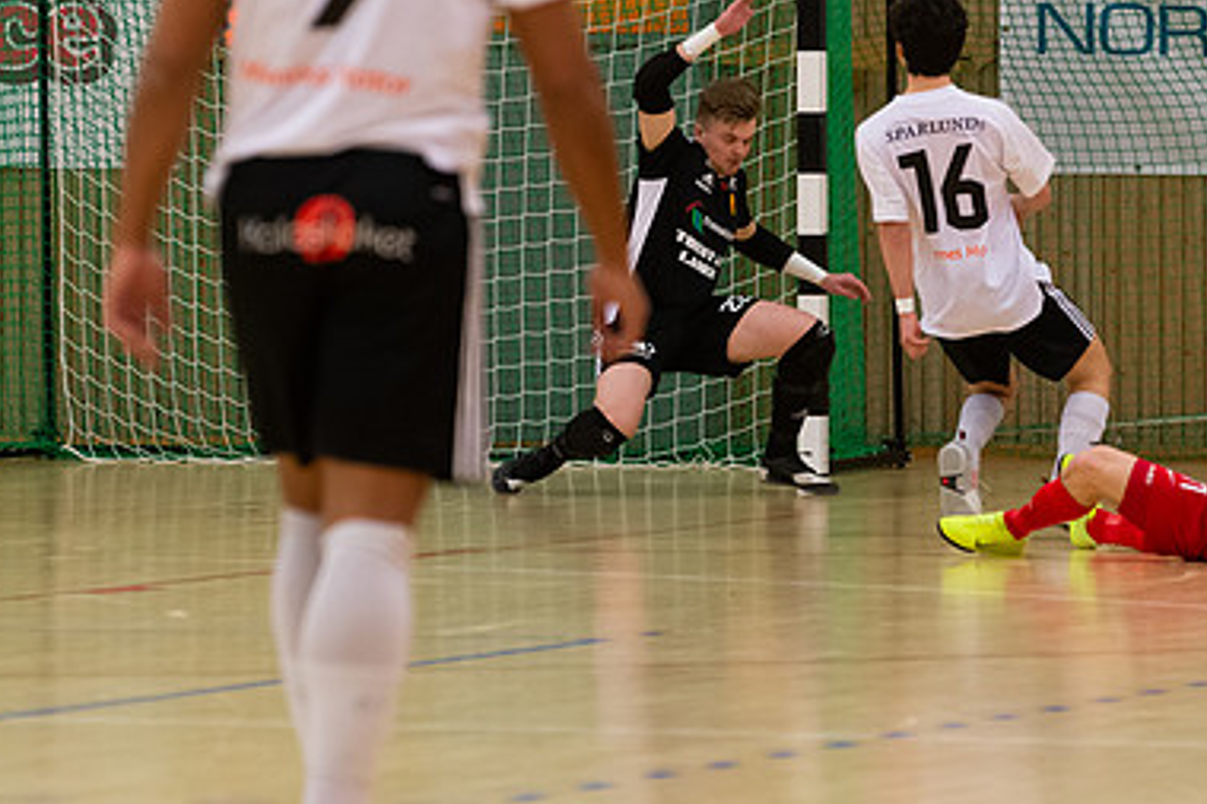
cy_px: 275
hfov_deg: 6.7
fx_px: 10288
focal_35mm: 307
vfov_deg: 4.5
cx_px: 594
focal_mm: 195
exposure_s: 1/640
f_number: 5.3
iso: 3600
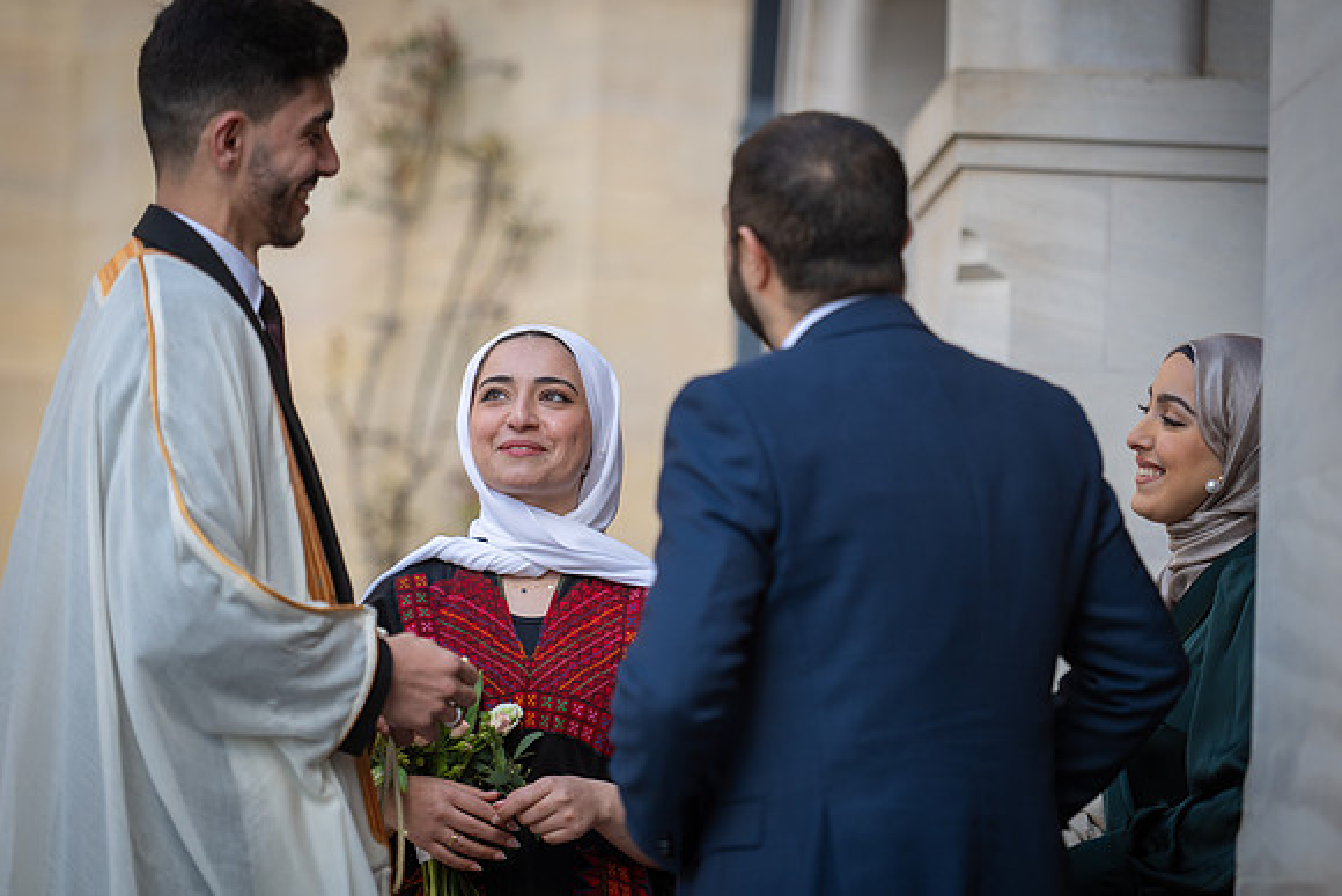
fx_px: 5220
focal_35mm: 140
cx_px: 671
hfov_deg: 14.7
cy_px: 448
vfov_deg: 9.8
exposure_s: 1/400
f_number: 2.8
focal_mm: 140
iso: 100
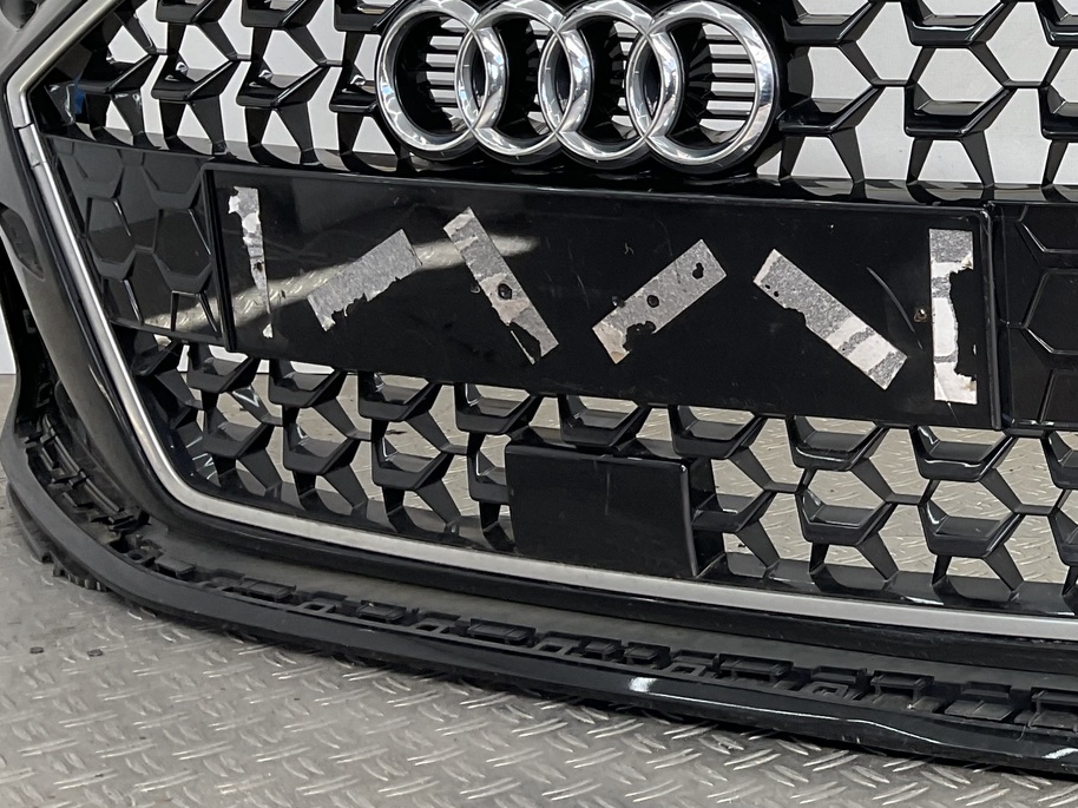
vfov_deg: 22.6
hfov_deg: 28.2
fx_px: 1993
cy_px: 166
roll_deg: -1.3
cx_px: 1115
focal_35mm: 64
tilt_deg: -6.6
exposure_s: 1/155
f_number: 1.8
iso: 16
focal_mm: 3
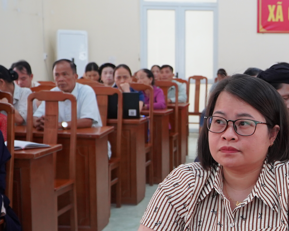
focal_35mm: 67
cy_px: 142
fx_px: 573
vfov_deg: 22.8
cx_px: 269
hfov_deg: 27.1
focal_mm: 24
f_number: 4
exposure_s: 1/160
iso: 1250
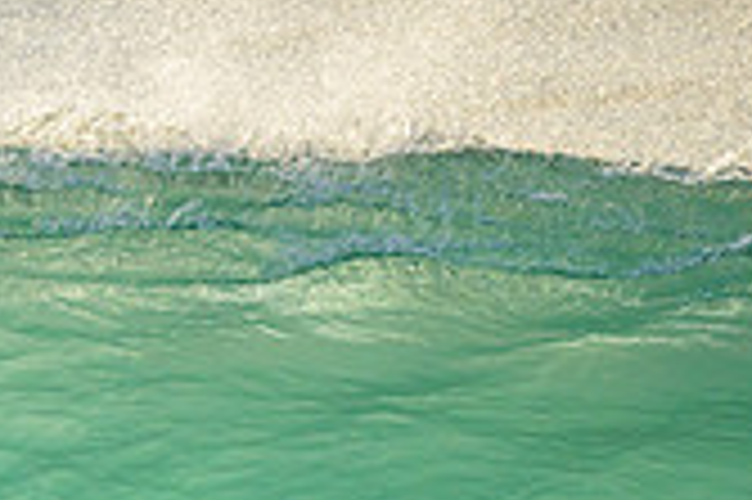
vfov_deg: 0.5
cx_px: -504
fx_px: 58097
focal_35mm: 2784
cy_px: 827
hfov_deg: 0.7
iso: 1250
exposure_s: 1/2000
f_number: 6.3
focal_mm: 800
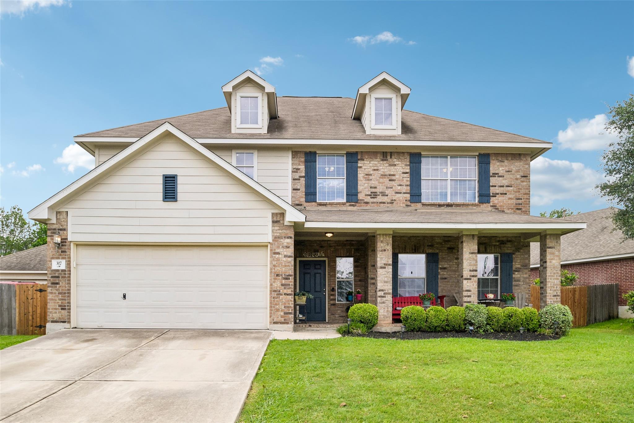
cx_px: 317
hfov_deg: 71.5
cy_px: 212
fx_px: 440
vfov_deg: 51.3
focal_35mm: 25
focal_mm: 17
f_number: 8
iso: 400
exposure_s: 1/640
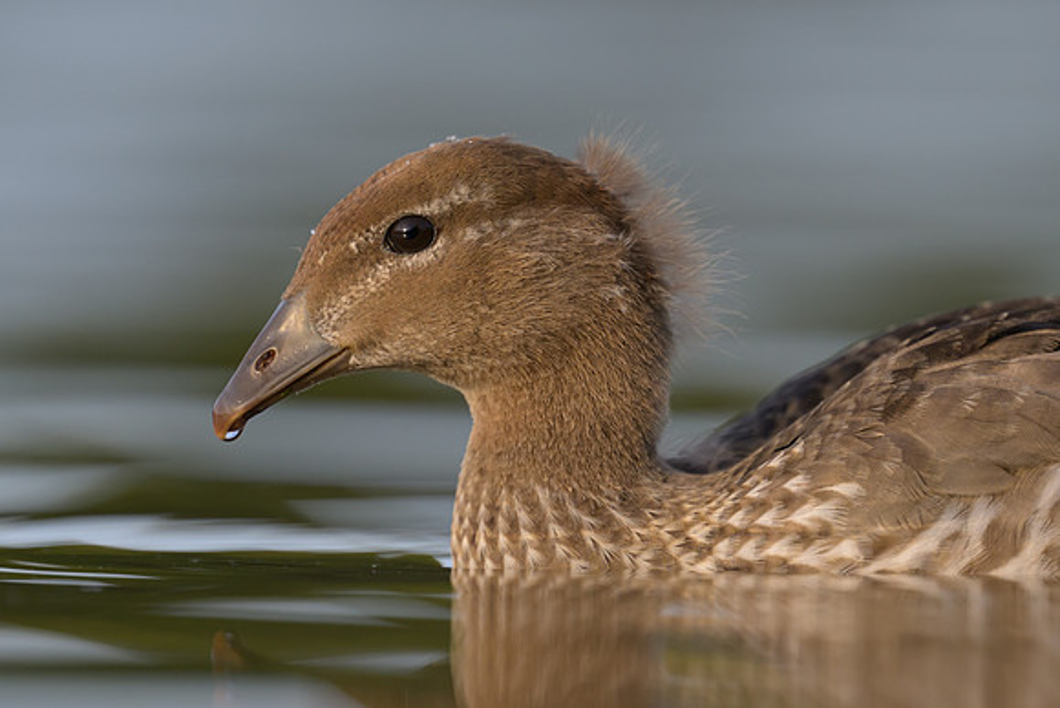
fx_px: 26852
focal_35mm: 912
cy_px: 437
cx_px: 670
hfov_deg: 2.3
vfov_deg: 1.5
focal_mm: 400
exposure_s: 1/2500
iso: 400
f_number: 2.8
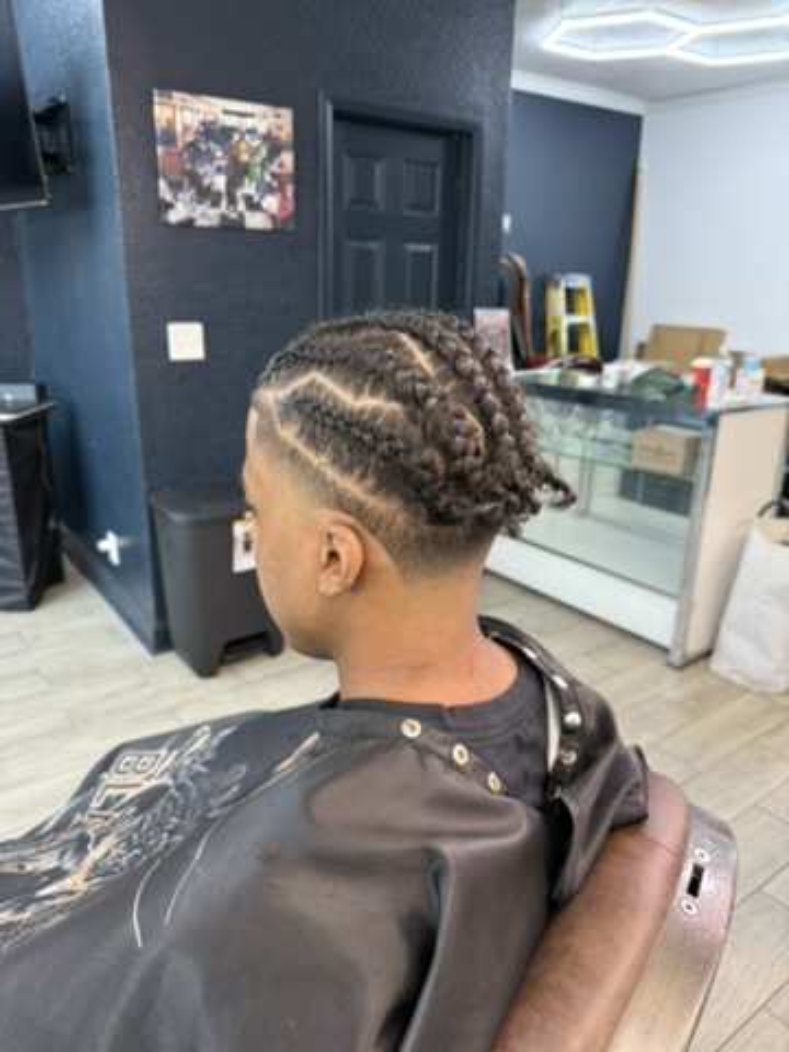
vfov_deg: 71.6
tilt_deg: -17.8
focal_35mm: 24
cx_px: 394
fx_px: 729
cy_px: 526
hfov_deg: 56.8
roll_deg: -1.8
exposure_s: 1/60
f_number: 1.78
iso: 200
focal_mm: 6.76
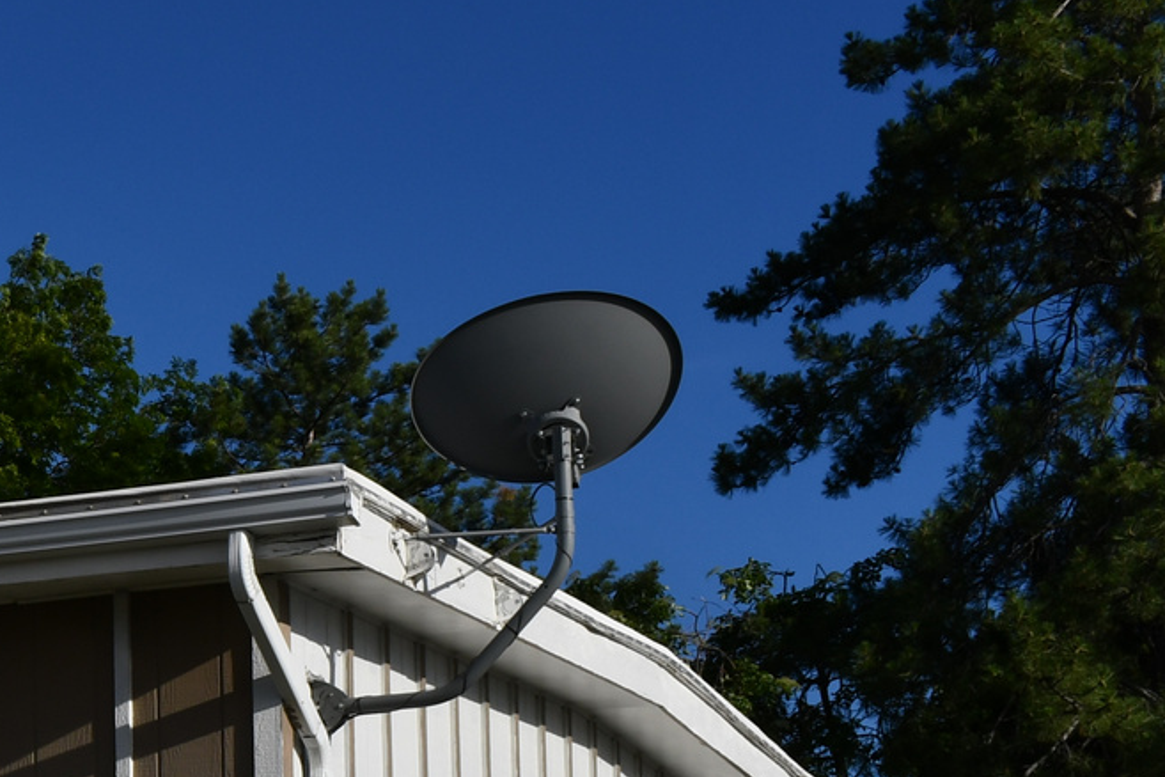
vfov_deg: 12.7
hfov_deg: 17.6
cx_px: -509
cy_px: 804
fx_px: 3430
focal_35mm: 106
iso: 100
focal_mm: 23
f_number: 14
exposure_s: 1/250
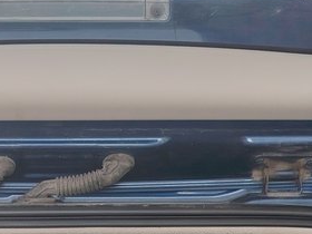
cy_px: 469
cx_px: 76
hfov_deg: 18.9
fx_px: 928
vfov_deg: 12.6
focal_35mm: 103
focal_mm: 5.25
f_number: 1.75
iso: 157
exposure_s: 1/100
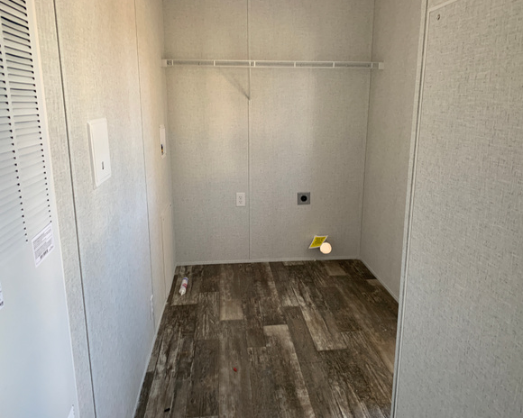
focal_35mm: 28
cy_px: 211
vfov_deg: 51.5
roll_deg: -0.7
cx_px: 267
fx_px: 433
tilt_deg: -10.5
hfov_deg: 62.2
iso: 100
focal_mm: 4.25
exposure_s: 1/104
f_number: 1.8
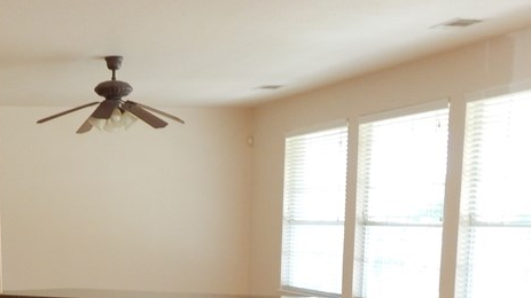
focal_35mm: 53
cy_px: 328
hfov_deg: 36.3
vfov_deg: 21.4
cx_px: 33
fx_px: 746
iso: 200
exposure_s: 1/30
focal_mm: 4
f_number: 3
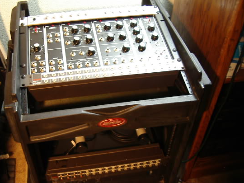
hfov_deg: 42.0
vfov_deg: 32.1
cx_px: 103
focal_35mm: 45
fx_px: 317
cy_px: 105
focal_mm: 5.8
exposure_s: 1/5
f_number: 2.6
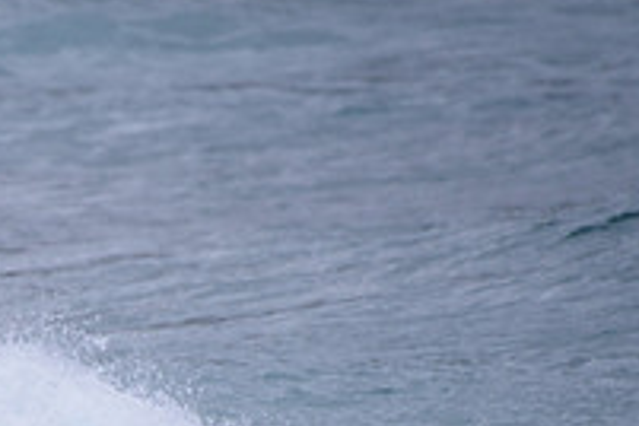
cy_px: 589
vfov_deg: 0.8
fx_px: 31397
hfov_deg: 1.2
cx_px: -164
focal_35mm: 1769
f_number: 5.6
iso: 180
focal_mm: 500
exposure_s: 1/2000
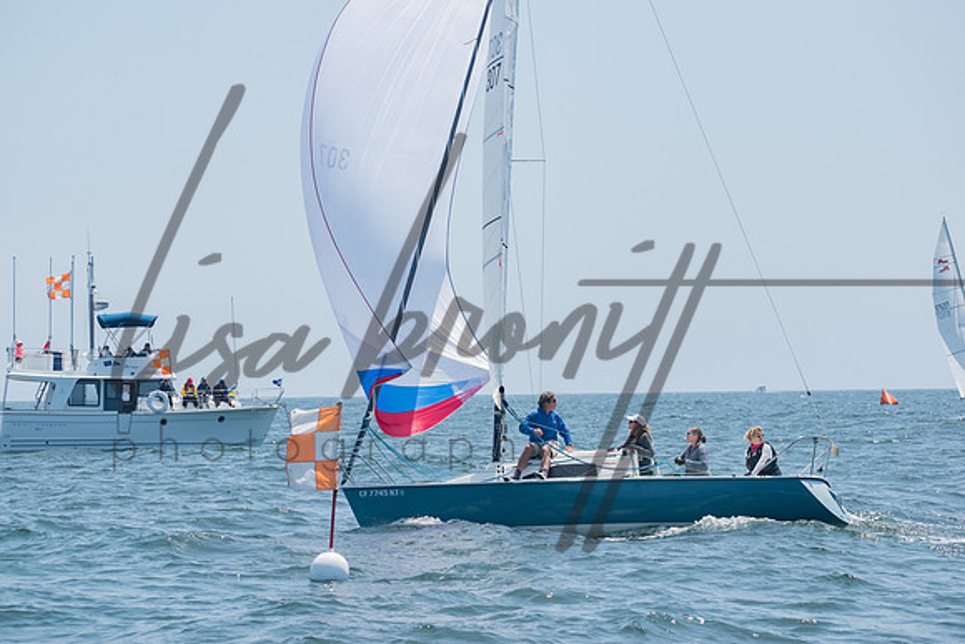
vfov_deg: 10.8
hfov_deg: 16.1
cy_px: 322
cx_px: 482
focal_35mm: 128
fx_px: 3418
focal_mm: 85
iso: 400
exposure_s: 1/1250
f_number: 8
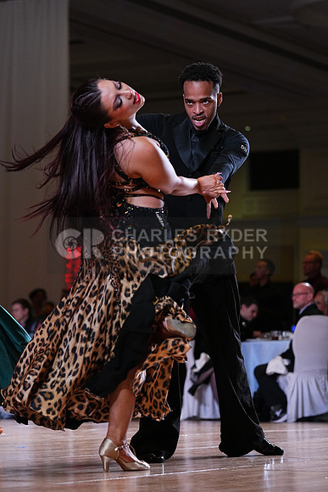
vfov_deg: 16.0
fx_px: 1748
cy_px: 246
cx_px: 164
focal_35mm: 128
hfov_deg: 10.7
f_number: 4
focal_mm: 128
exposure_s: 1/500
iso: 3200
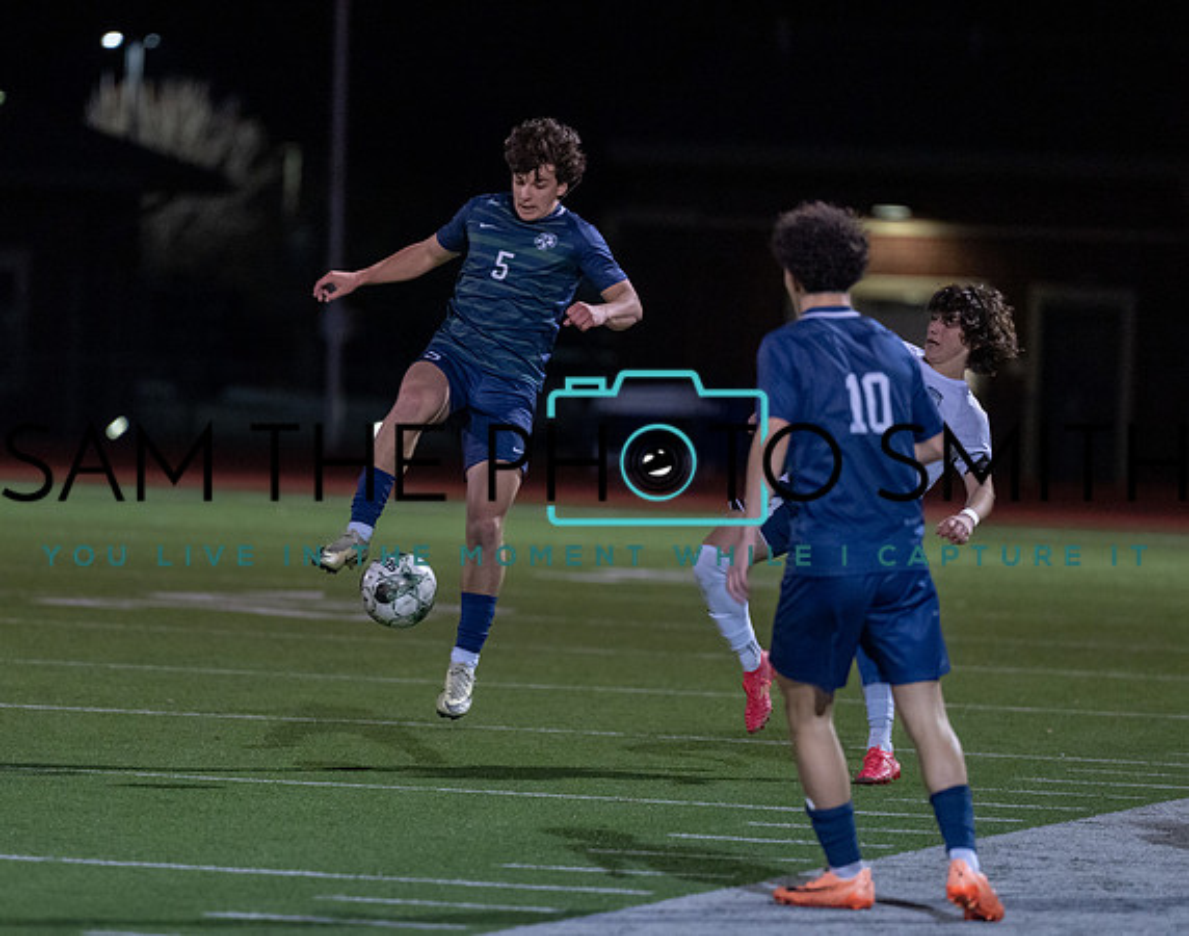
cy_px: 519
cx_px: 480
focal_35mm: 292
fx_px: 10213
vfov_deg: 5.2
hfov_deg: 6.7
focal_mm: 200
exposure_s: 1/1000
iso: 3200
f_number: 2.8
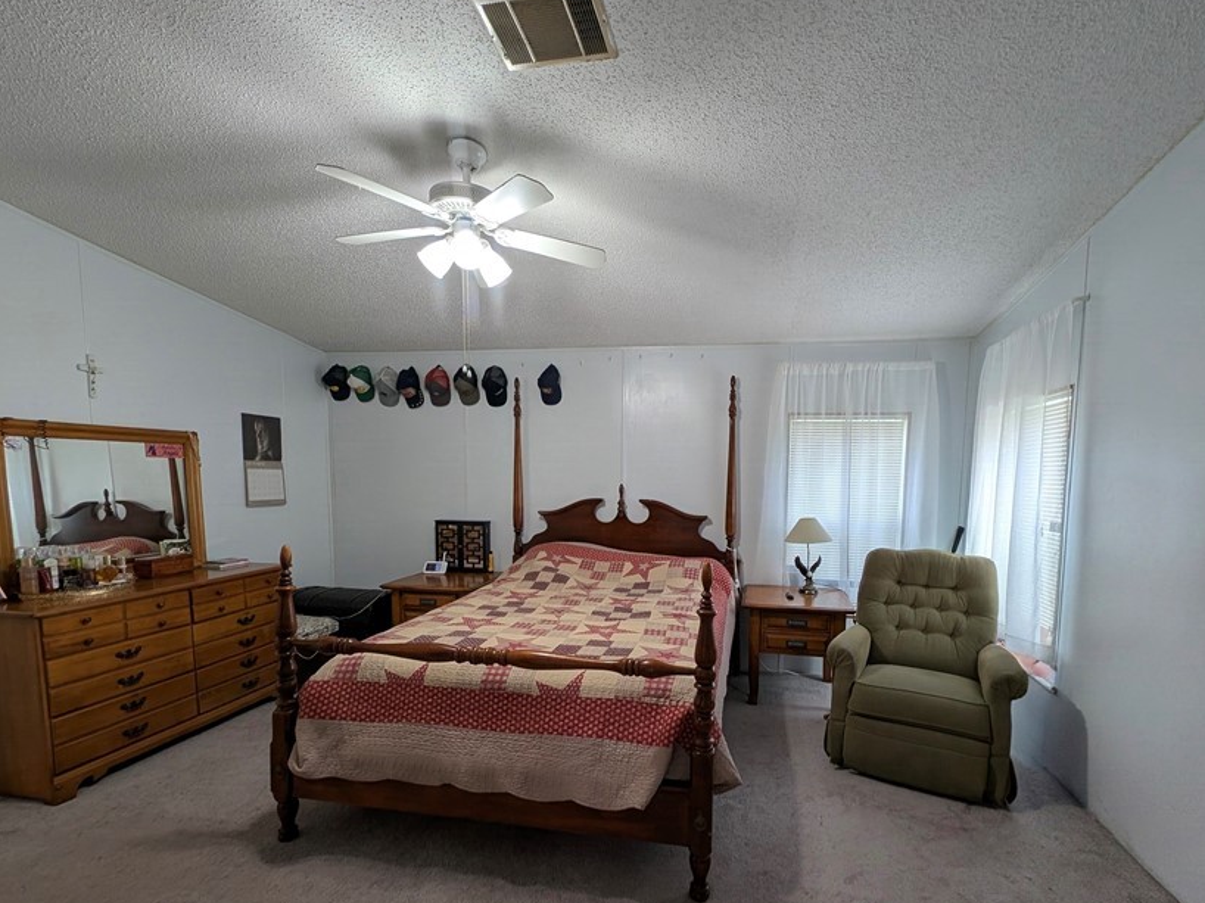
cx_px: 655
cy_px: 523
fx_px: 522
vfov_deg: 81.1
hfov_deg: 97.9
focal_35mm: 15
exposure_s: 1/40
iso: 45
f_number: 1.95
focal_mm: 2.23
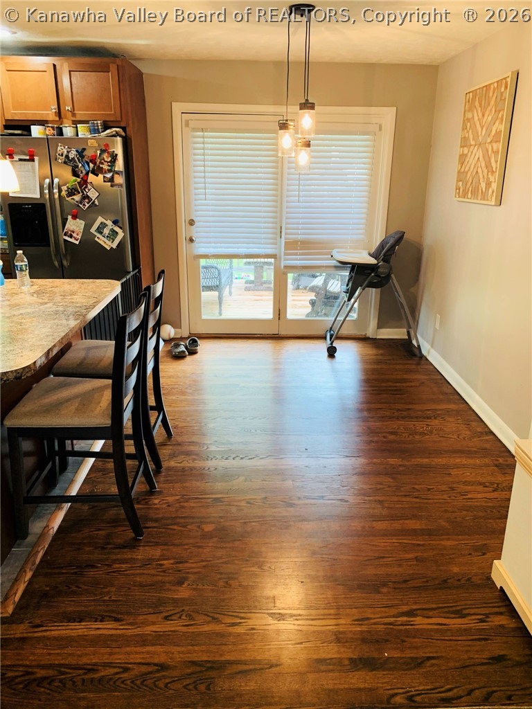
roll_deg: -0.2
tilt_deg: -16.8
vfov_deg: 67.3
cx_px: 266
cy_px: 354
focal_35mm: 26
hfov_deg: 53.1
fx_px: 533
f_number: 1.8
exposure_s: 1/60
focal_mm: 4.25
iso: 125
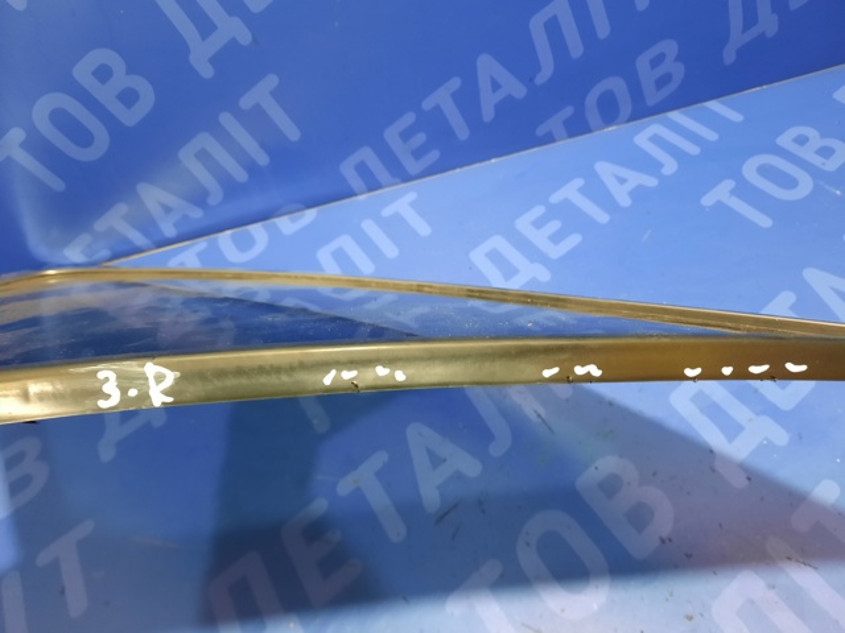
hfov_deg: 69.4
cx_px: 422
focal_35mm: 25
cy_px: 316
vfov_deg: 54.9
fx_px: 610
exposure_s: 1/25
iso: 400
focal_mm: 4.6
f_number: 2
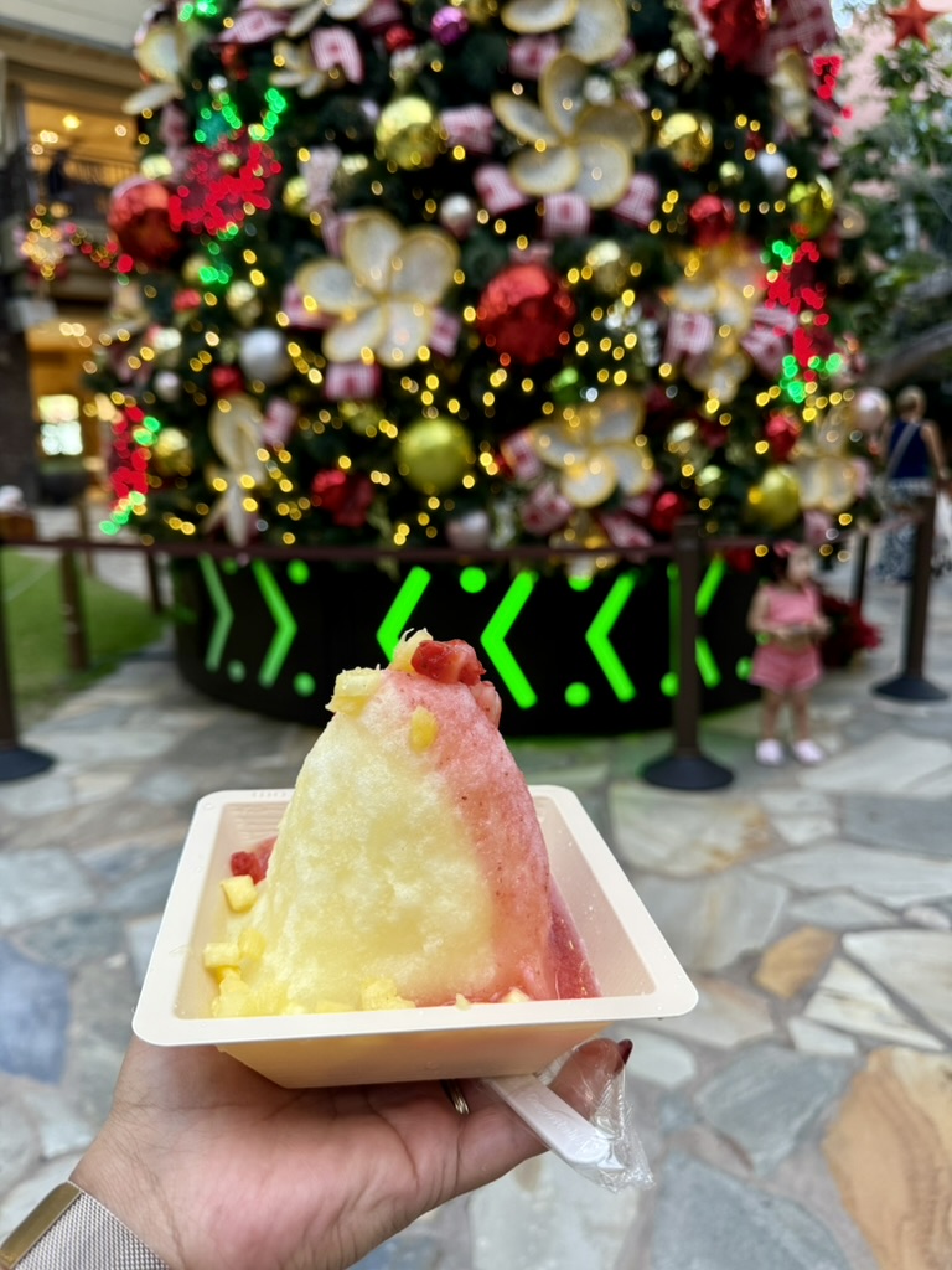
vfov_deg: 71.6
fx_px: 880
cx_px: 476
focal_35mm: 24
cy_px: 635
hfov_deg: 56.8
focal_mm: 6.76
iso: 160
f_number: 1.78
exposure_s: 1/60
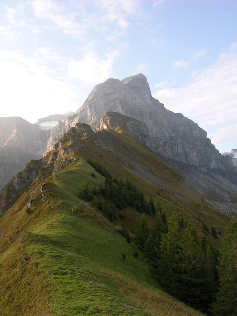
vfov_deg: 52.6
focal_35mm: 35
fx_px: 320
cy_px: 158
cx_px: 118
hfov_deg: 40.7
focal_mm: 8.9
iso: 50
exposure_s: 1/81.1
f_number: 4.5
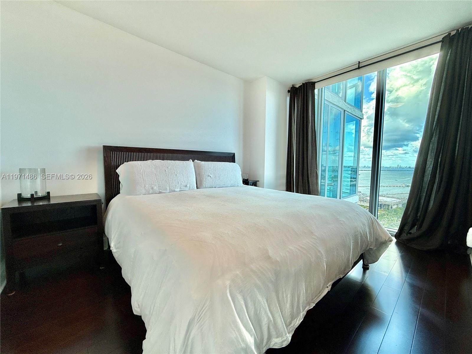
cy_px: 177
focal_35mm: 14
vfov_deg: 85.7
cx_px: 236
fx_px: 191
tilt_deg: -3.7
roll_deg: -0.1
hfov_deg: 102.1
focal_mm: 2.22
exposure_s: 1/125
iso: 64
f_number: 2.2
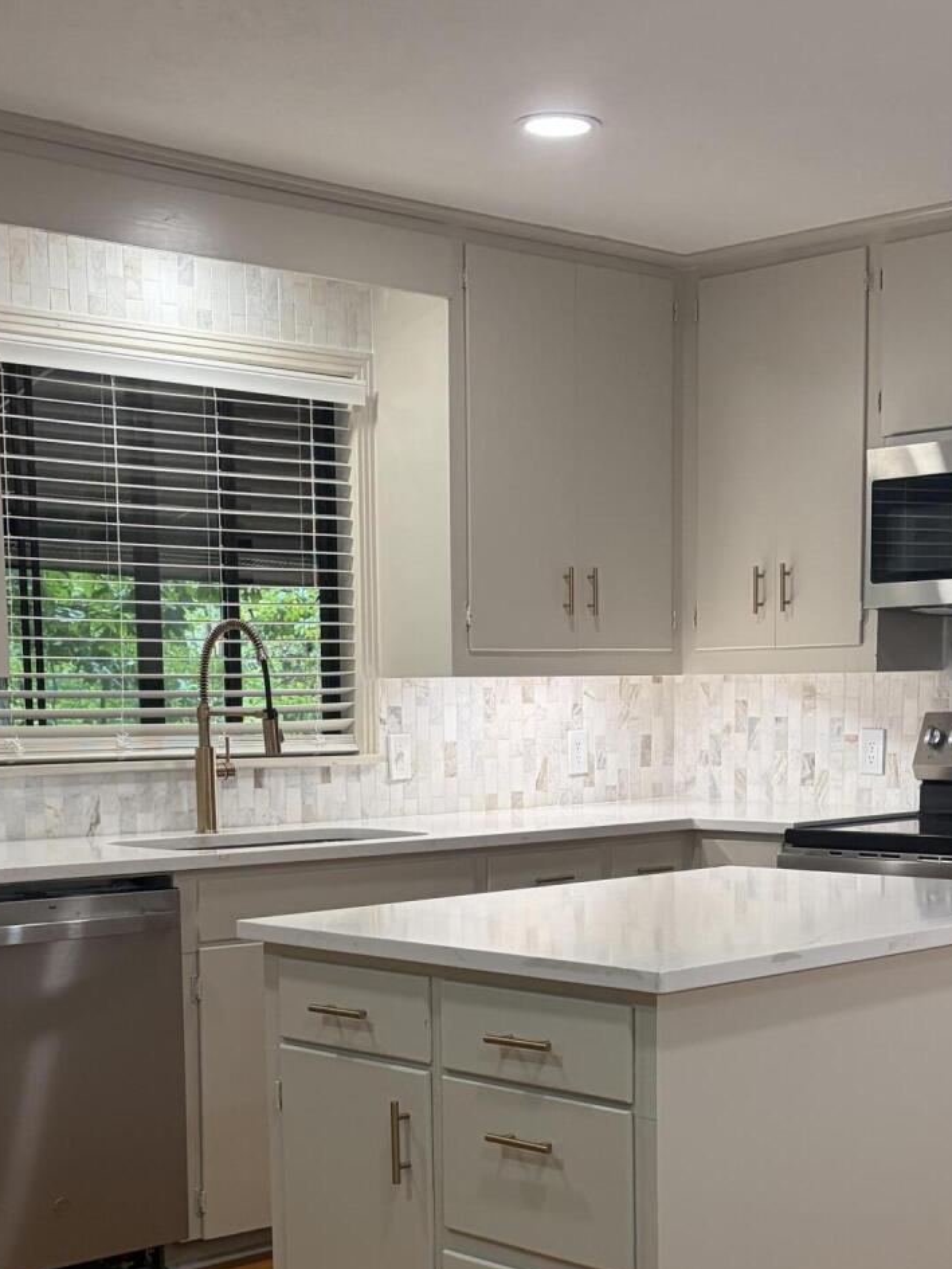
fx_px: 2016
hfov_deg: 26.6
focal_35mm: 55
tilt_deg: -7.7
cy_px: 955
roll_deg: +0.4
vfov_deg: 34.2
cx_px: 517
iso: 200
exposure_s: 1/120
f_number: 1.6
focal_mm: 5.96
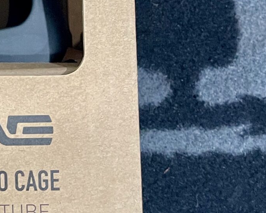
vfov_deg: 16.3
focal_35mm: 92
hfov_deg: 17.9
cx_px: -165
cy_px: -11
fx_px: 724
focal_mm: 5.1
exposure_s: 1/60
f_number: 1.6
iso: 400
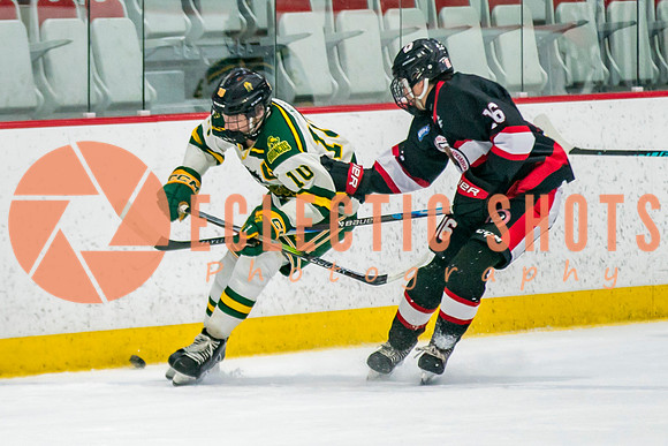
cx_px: 110
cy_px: 266
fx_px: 10998
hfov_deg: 3.5
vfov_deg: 2.3
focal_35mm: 593
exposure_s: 1/640
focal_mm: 200
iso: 640
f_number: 2.8
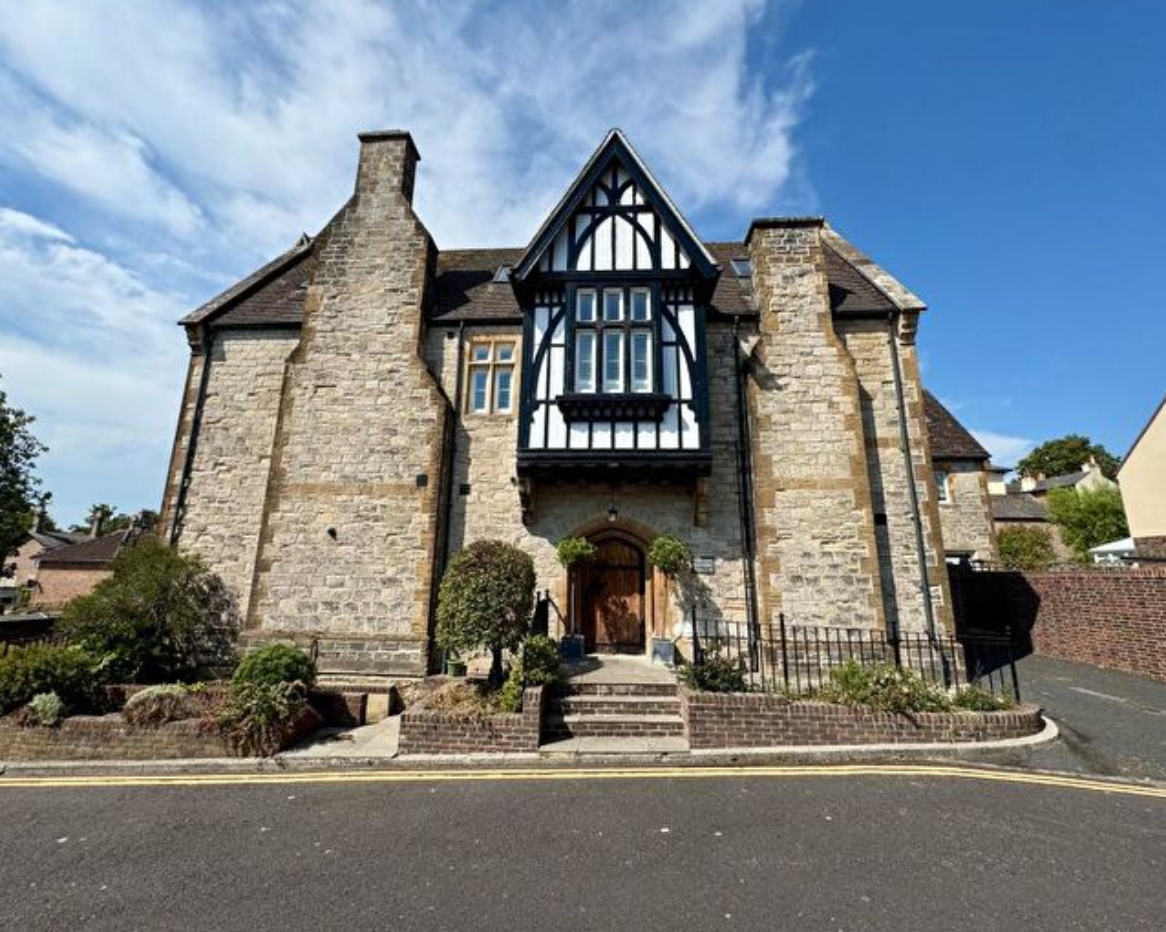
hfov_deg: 96.8
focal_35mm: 15
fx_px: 517
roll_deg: -0.1
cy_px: 458
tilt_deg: +13.5
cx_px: 583
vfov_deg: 84.0
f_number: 2.2
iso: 50
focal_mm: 2.22
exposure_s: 1/2146
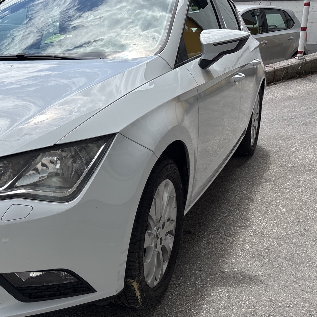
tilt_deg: -17.5
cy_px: 174
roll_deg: +1.4
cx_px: 13
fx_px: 466
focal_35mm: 45
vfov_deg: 37.5
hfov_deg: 34.7
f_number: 1.6
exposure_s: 1/3650
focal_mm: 5.96
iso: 50
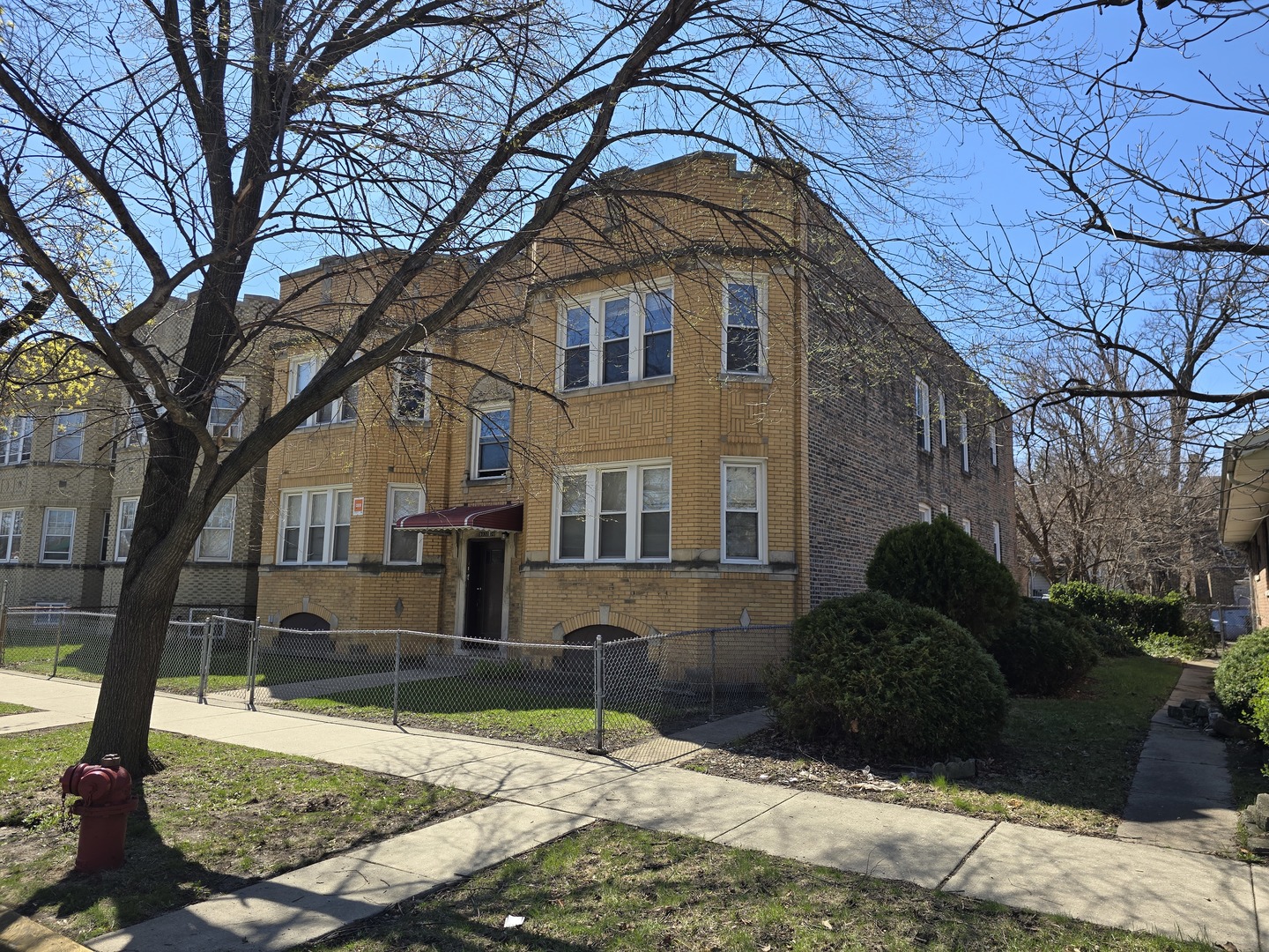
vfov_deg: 58.9
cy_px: 476
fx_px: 843
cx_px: 634
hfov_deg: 73.9
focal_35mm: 23
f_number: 1.7
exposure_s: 1/483
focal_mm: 6.3
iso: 12
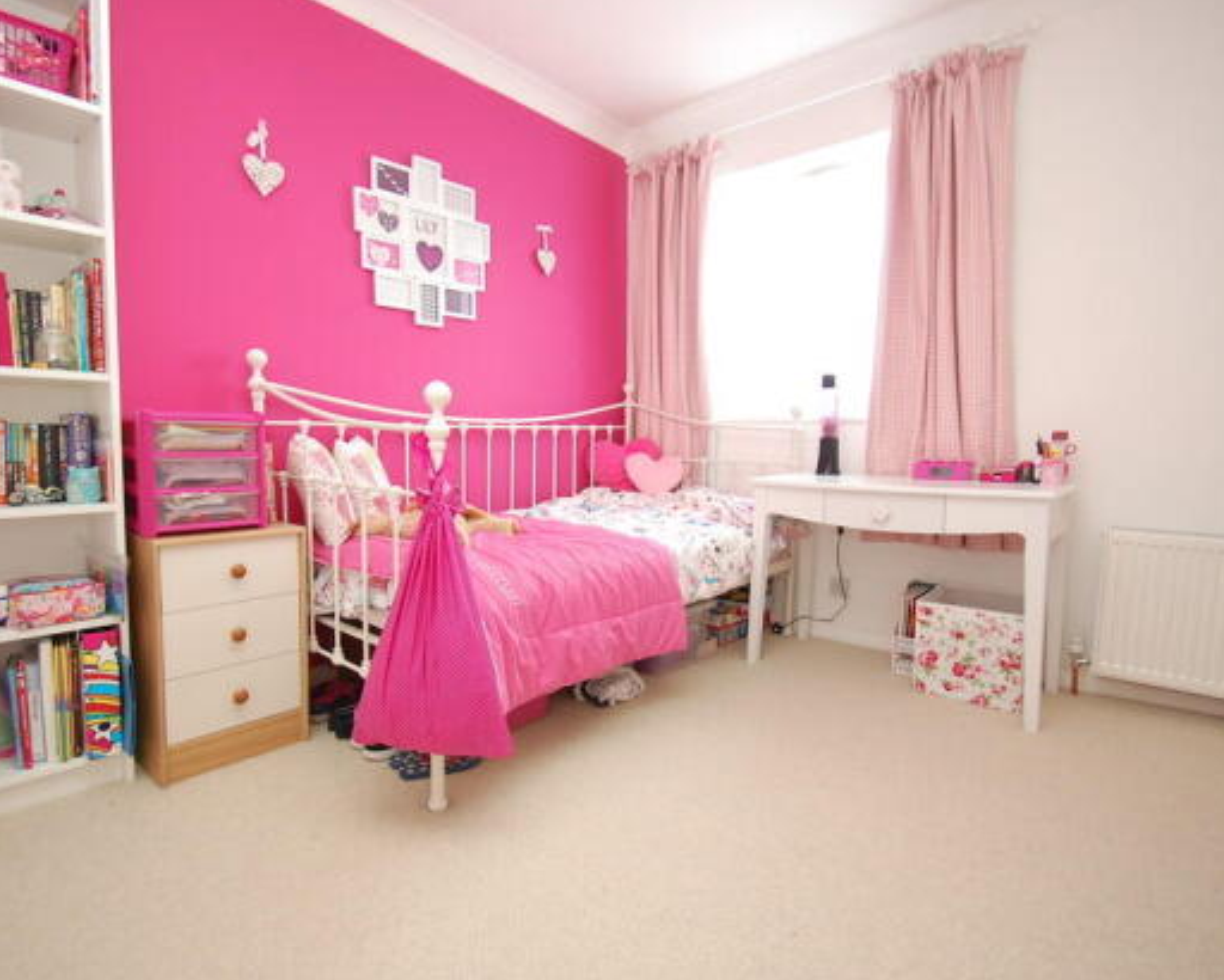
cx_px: 583
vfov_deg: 73.8
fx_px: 652
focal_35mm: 18
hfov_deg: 86.3
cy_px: 472
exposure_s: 1/60
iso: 400
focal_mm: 10
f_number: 4
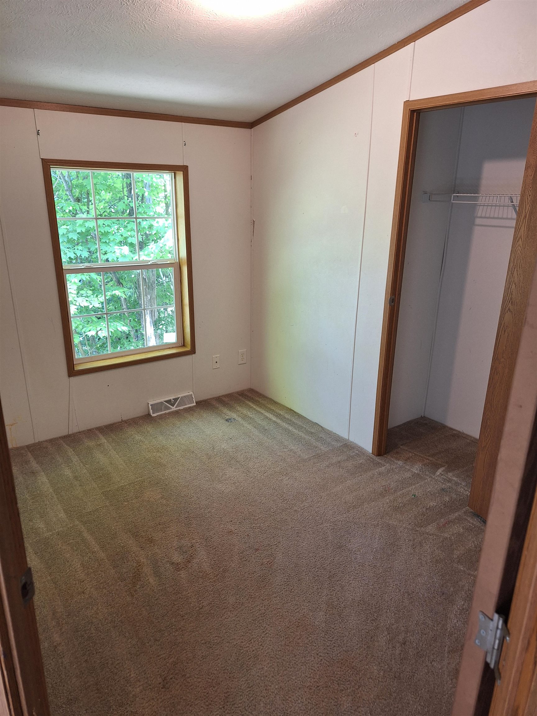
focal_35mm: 23
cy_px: 358
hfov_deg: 58.9
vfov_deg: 73.9
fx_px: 476
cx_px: 268
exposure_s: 1/40
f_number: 1.8
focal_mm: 5.54
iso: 125
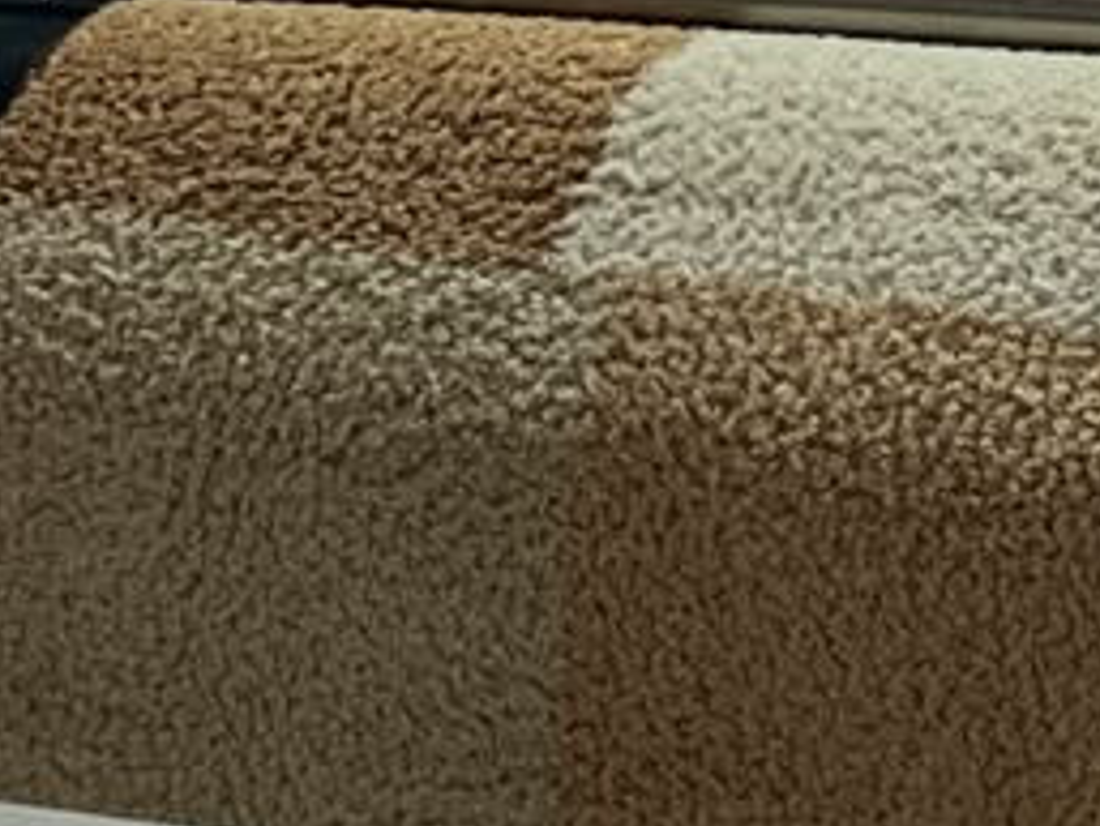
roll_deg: -0.3
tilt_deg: -4.4
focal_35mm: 207
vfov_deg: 7.1
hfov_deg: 9.2
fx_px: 6581
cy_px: -261
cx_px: 1845
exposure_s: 1/186
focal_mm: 5.7
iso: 40
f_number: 1.5
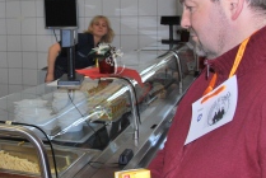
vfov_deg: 23.3
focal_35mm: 58
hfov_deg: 33.2
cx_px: 45
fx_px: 429
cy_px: 55
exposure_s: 1/60
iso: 200
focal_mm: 18
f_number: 3.5
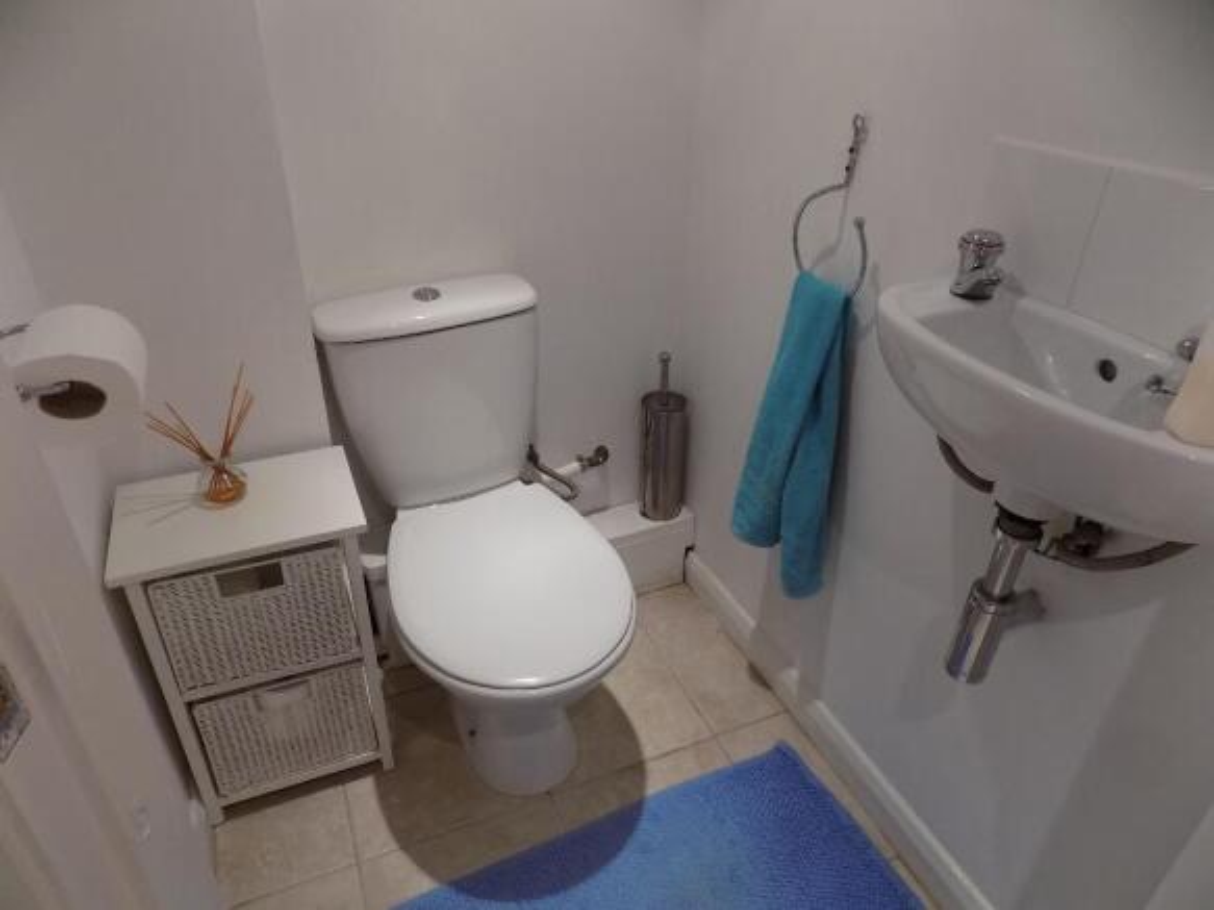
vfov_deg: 58.9
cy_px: 455
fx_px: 806
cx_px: 607
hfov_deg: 73.9
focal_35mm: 23
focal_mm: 4
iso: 180
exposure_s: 1/30
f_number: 3.1
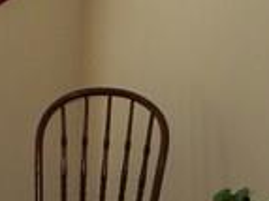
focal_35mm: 158
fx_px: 1227
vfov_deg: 9.4
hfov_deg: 12.1
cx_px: -96
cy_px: 54
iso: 125
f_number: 3
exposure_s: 1/50
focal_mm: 4
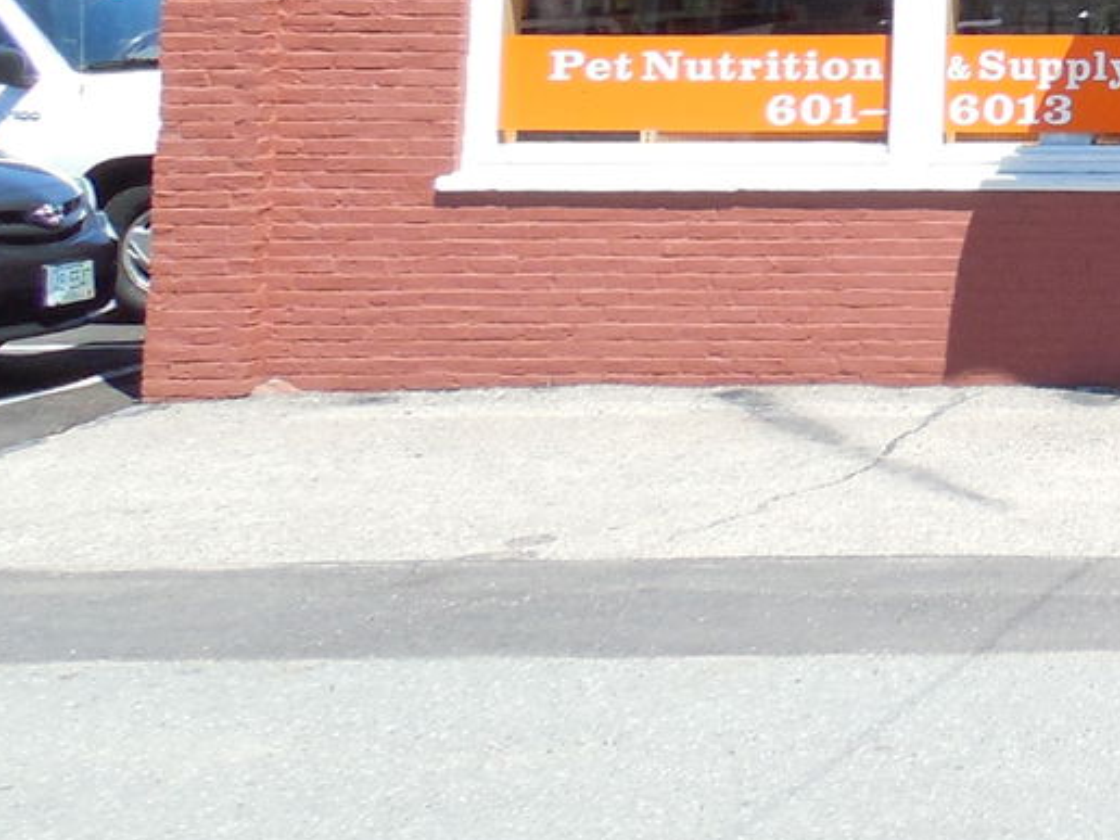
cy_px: -378
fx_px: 3009
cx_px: 2023
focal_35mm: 93
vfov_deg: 14.9
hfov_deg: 17.2
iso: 125
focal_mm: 4.5
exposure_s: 1/640
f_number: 3.3
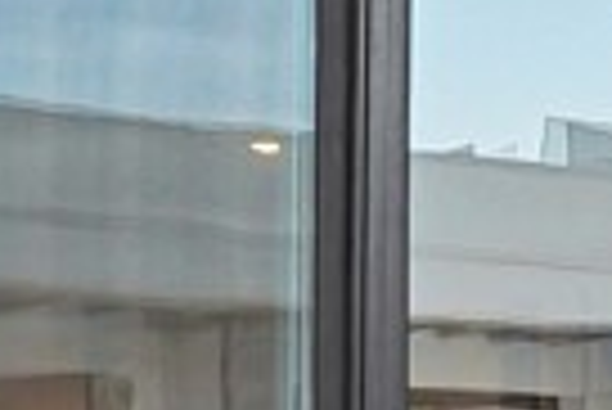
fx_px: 2042
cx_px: 1609
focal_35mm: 120
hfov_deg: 12.2
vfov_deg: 11.2
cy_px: 536
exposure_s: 1/500
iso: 800
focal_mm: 10
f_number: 8
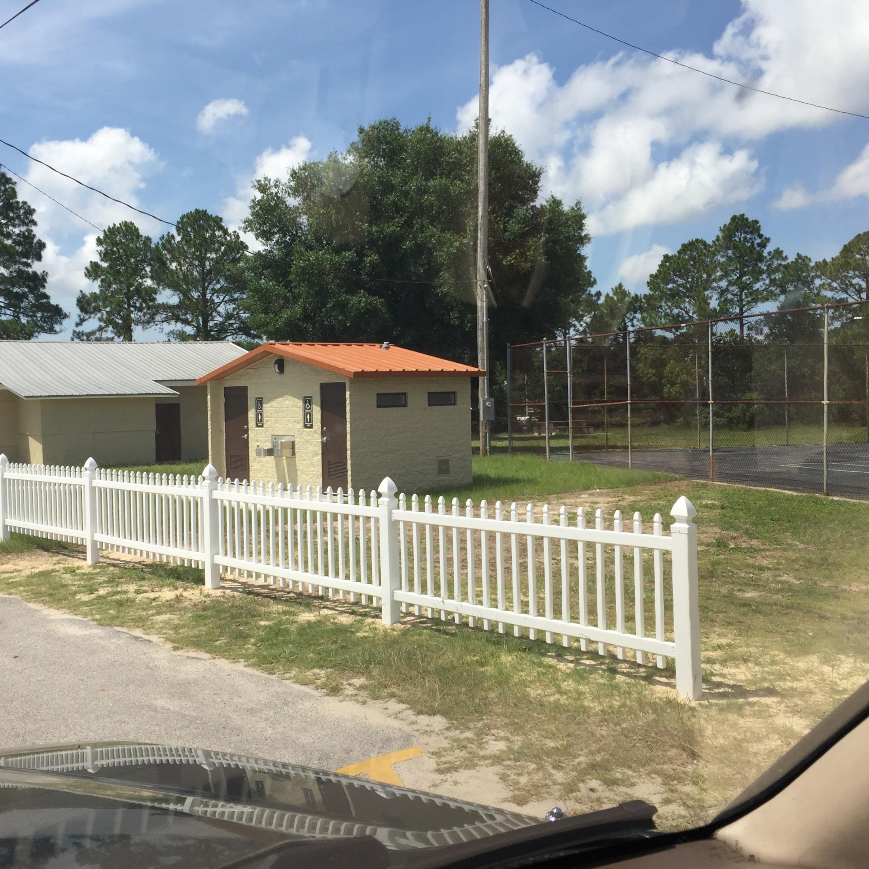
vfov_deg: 47.2
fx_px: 994
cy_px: 440
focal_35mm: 35
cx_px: 382
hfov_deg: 47.1
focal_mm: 4.15
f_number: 2.2
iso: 32
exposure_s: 1/1883
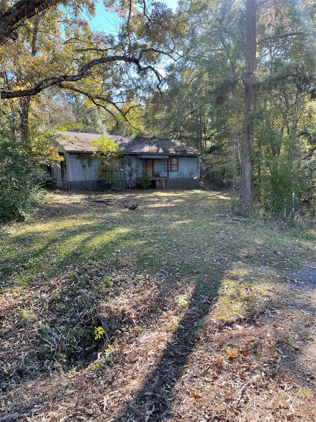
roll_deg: +2.3
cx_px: 158
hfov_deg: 53.1
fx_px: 316
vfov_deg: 67.3
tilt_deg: -4.4
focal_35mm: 26
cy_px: 211
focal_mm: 4.2
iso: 32
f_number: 1.6
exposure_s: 1/317
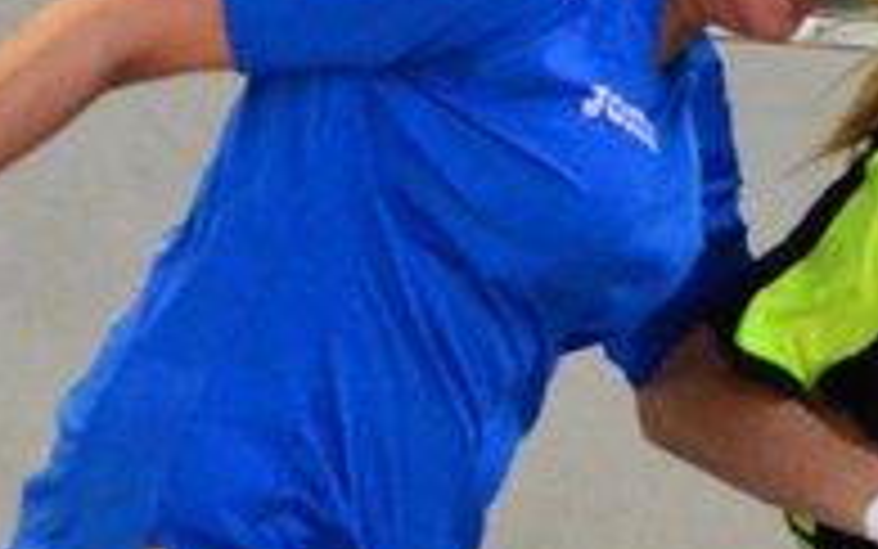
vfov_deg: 1.0
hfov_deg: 1.6
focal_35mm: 1314
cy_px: 873
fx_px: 31451
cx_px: 594
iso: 6400
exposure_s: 1/640
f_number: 5.6
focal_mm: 210
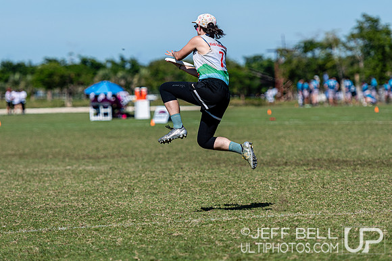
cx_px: 196
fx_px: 2612
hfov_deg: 8.6
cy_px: 130
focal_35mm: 240
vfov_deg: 5.7
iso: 90
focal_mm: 160
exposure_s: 1/2500
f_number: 3.2
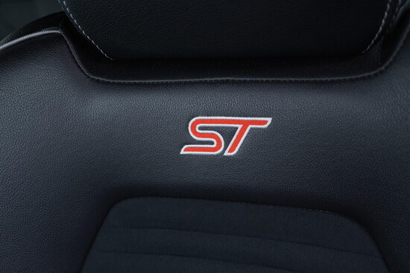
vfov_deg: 36.9
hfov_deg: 53.1
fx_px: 410
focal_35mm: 36
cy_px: 136
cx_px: 205
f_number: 2.8
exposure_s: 1/40
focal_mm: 24
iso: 500
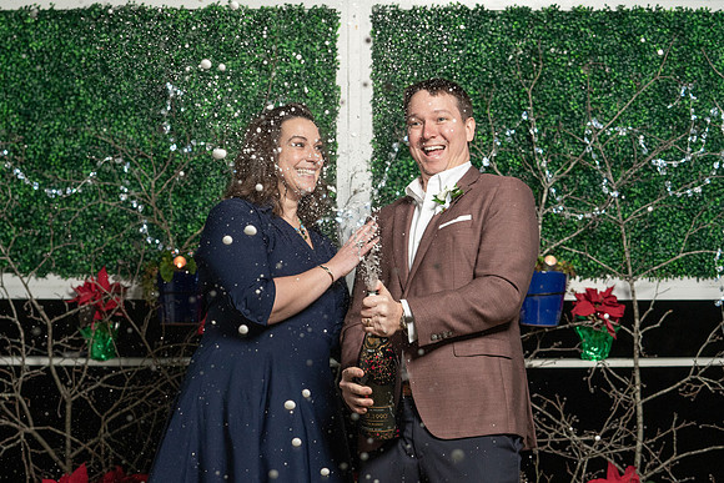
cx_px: 304
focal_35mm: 87
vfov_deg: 15.8
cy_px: 214
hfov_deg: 23.5
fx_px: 1741
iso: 2000
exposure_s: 1/250
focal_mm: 70
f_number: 4
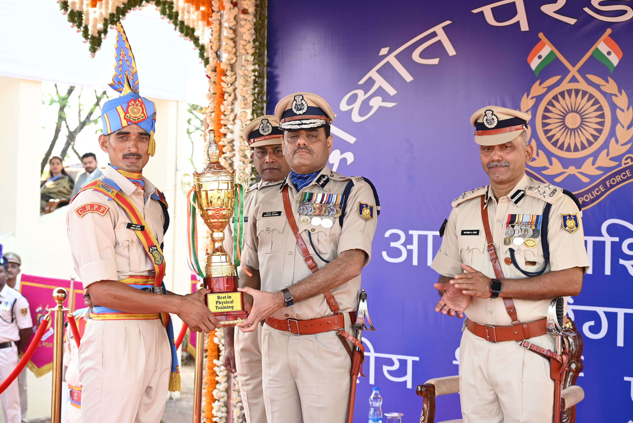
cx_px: 311
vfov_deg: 19.8
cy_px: 209
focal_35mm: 69
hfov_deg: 29.2
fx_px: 1214
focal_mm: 67
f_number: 7.1
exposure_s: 1/125
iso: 640
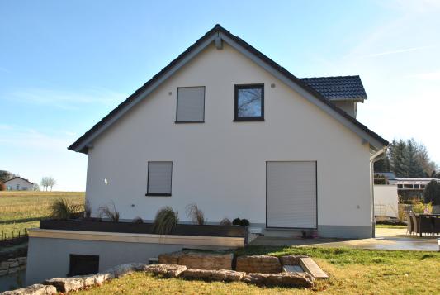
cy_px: 148
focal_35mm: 33
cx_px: 220
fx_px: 404
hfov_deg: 57.2
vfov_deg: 40.1
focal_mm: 22
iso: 100
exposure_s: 1/200
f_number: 7.1
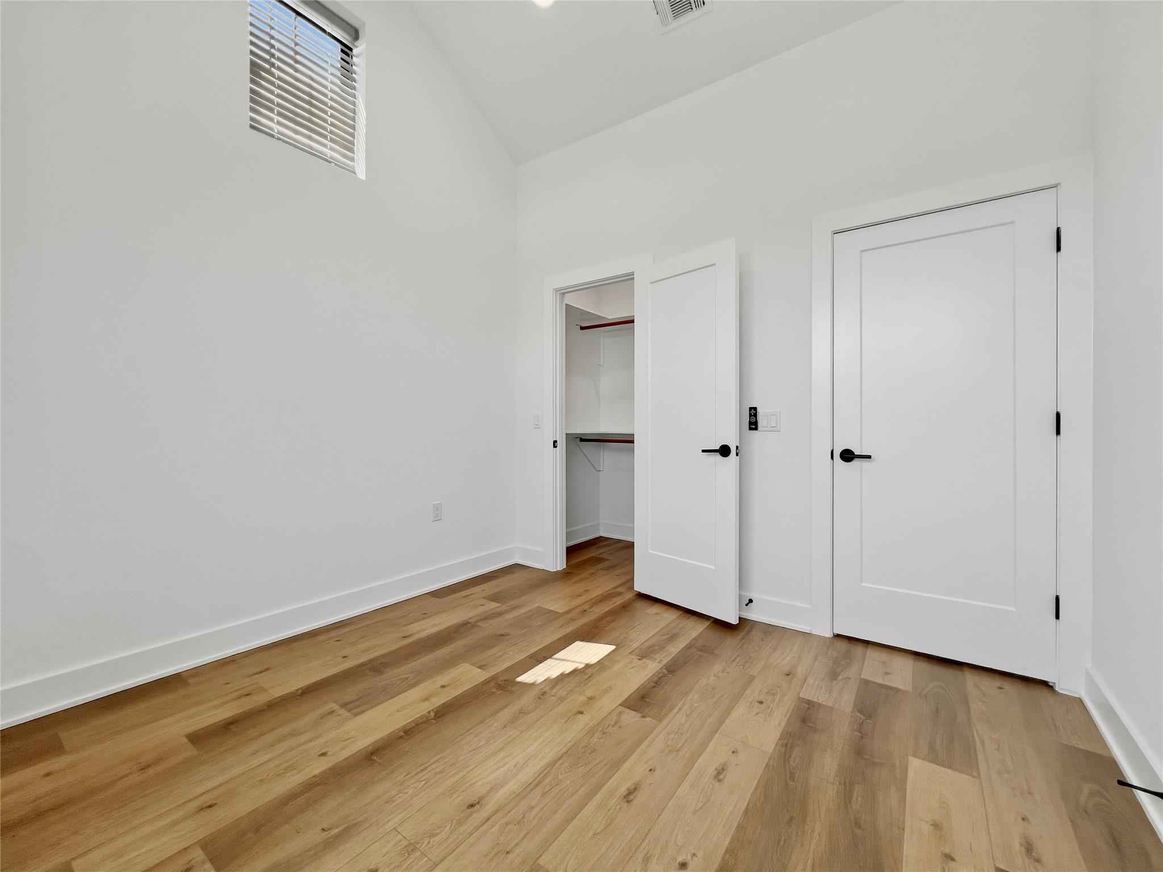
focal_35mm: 13
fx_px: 437
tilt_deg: -1.1
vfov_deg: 89.9
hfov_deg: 106.2
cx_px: 582
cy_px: 436
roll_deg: +0.5
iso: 40
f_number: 1.8
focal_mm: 1.6
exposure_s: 1/120
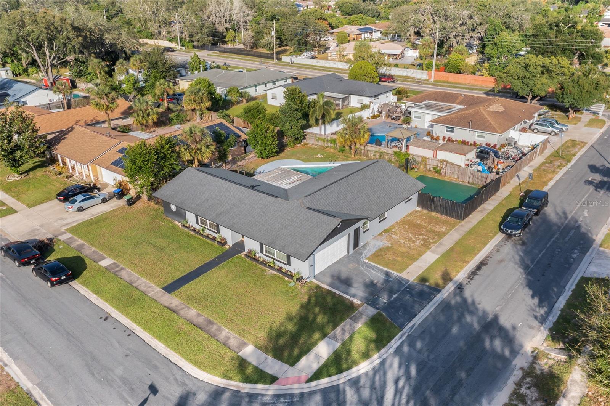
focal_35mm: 28
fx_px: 474
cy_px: 203
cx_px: 305
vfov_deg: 46.4
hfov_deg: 65.5
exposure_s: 1/200
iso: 200
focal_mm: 10.26
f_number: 4.5
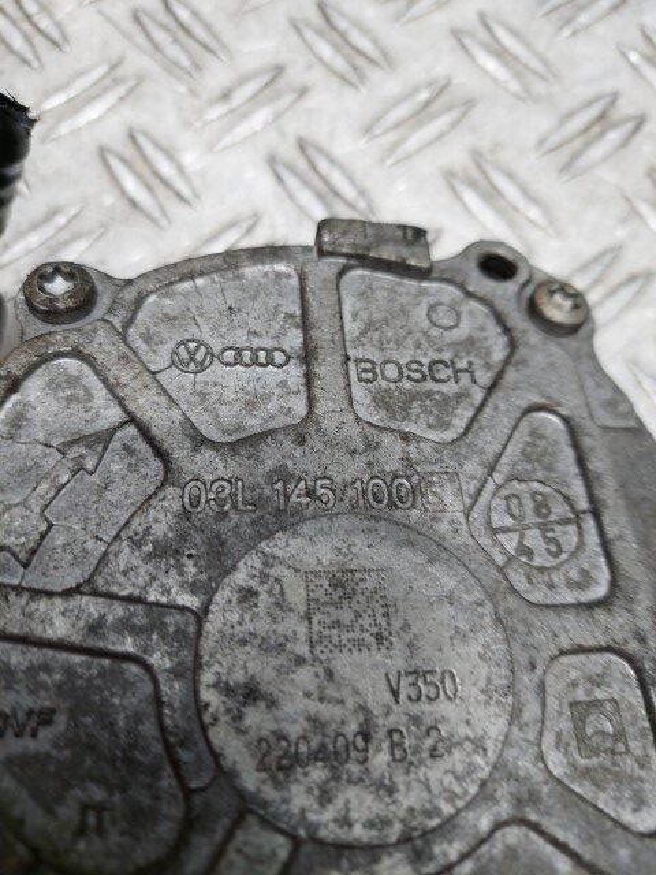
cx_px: 328
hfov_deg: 54.9
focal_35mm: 25
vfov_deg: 69.4
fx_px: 632
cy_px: 438
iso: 50
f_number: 1.8
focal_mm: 5.23
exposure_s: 1/33
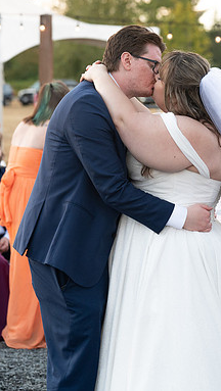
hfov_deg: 8.8
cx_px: 134
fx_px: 1435
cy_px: 194
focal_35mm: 138
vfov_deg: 15.6
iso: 1600
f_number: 4
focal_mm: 87
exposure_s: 1/500
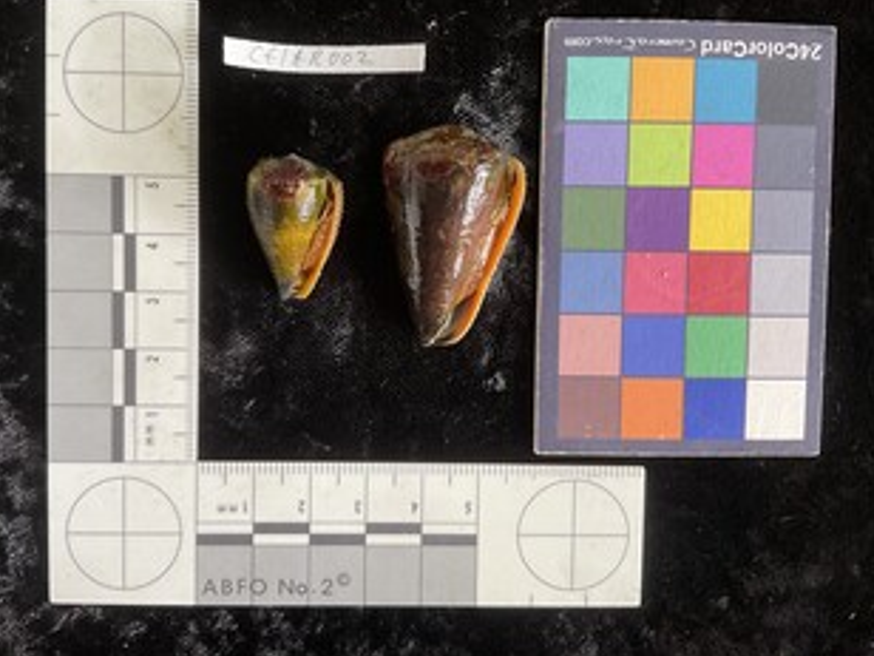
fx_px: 833
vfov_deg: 42.9
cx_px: 397
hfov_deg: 55.3
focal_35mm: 33
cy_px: 294
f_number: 1.8
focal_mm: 3
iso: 64
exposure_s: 1/120
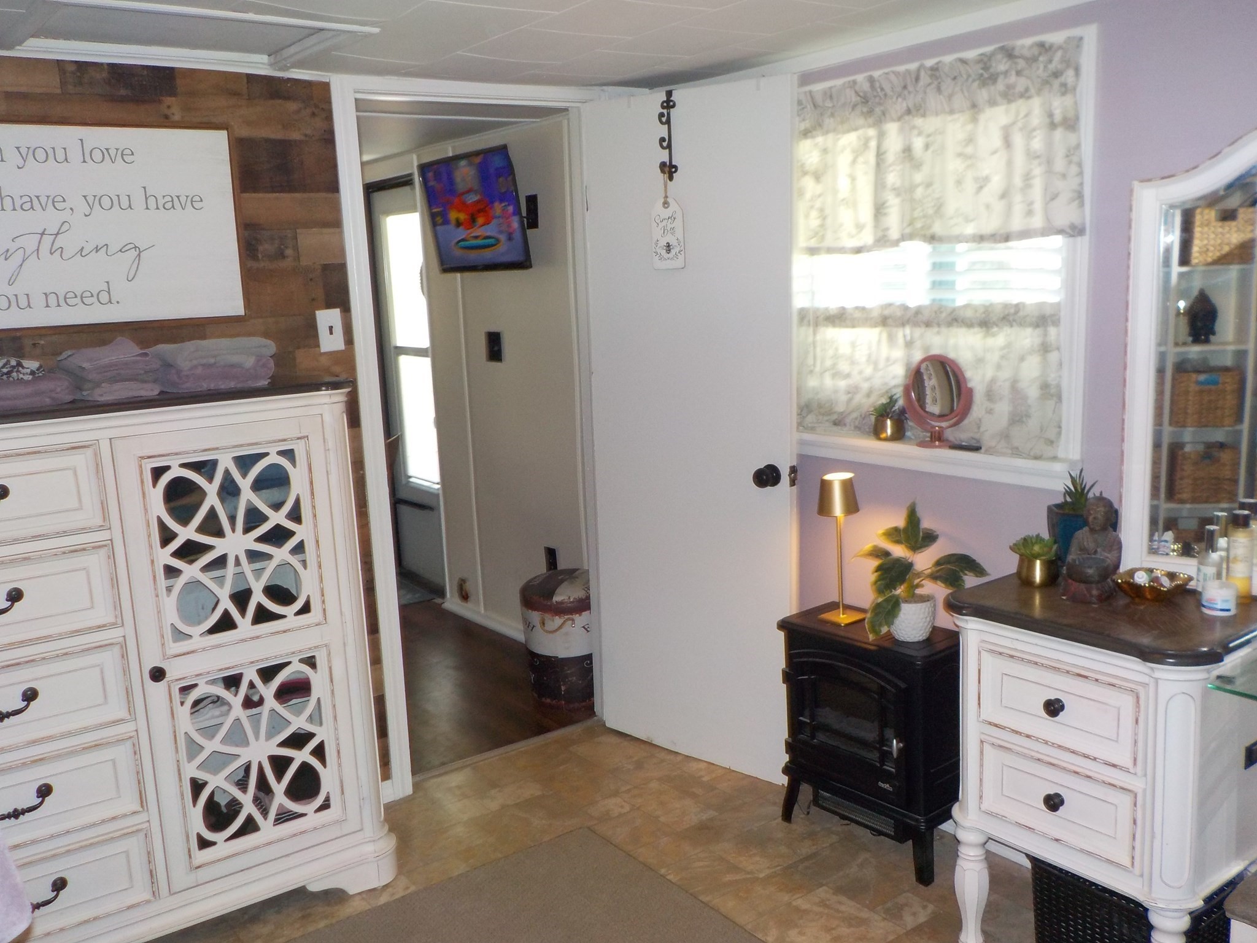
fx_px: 1089
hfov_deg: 60.0
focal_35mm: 30
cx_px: 628
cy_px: 472
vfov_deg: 46.8
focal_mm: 4.1
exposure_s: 1/30
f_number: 3.3
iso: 200
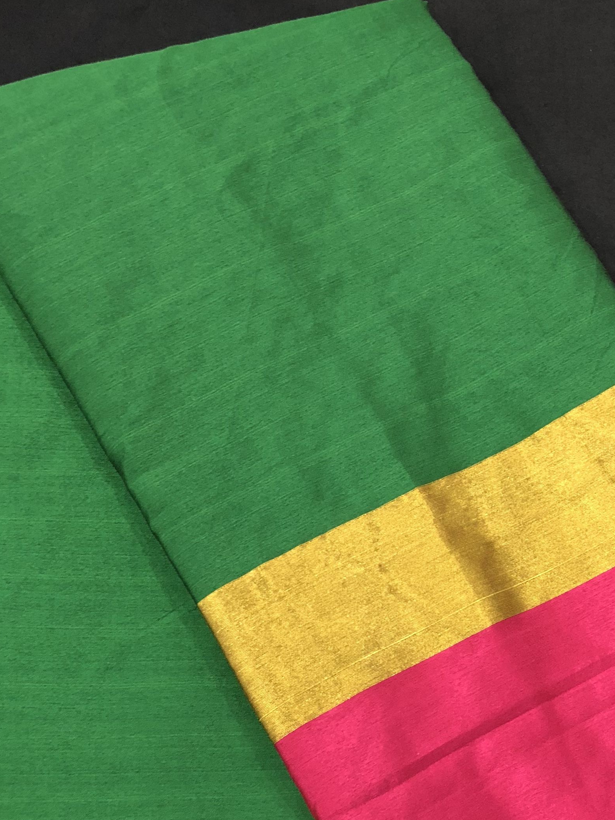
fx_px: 1279
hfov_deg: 26.9
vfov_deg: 34.3
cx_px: 407
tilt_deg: -76.9
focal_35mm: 54
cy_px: 669
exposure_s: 1/13
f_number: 1.8
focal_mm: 4
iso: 100
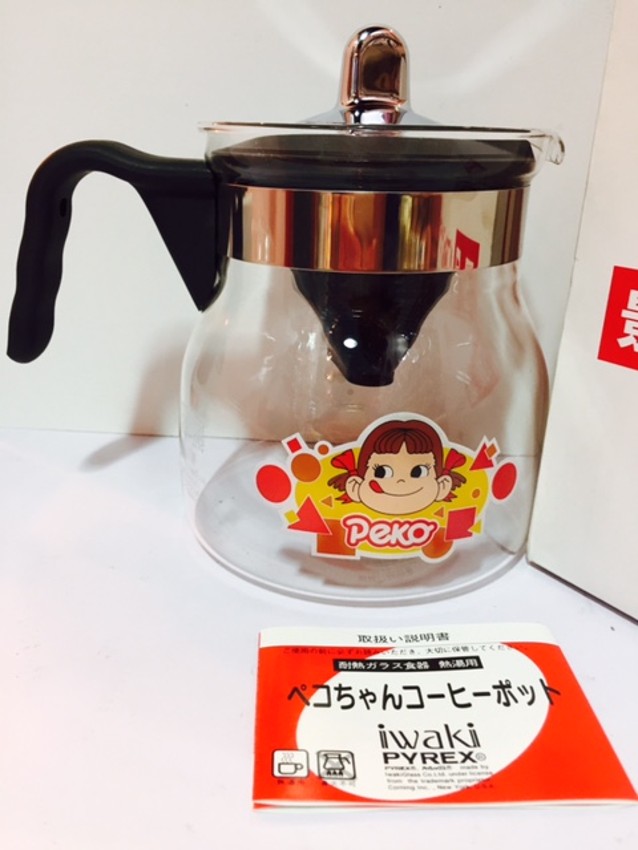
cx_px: 319
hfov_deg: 48.2
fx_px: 713
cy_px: 425
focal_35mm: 29
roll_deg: -2.3
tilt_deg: -19.4
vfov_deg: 61.7
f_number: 2.2
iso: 100
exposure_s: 1/33
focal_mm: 4.15
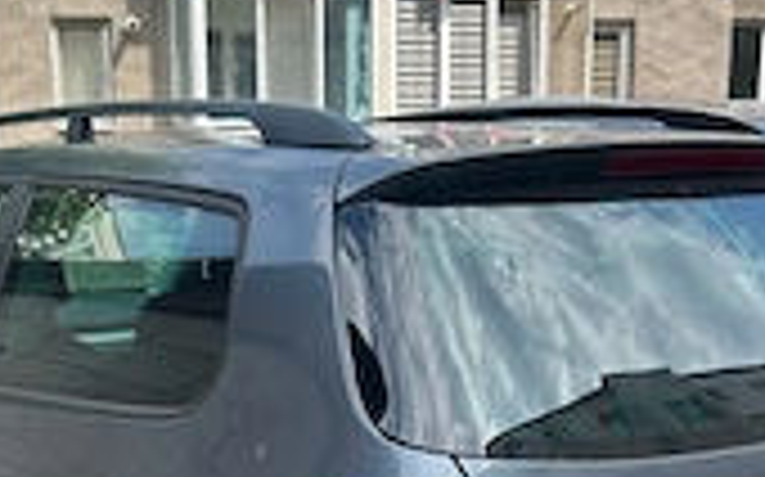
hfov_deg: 31.4
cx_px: 302
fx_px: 1354
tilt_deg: -13.8
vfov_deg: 19.4
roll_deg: +0.8
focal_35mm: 65
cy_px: 472
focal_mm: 5.7
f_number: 1.5
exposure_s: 1/1038
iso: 50
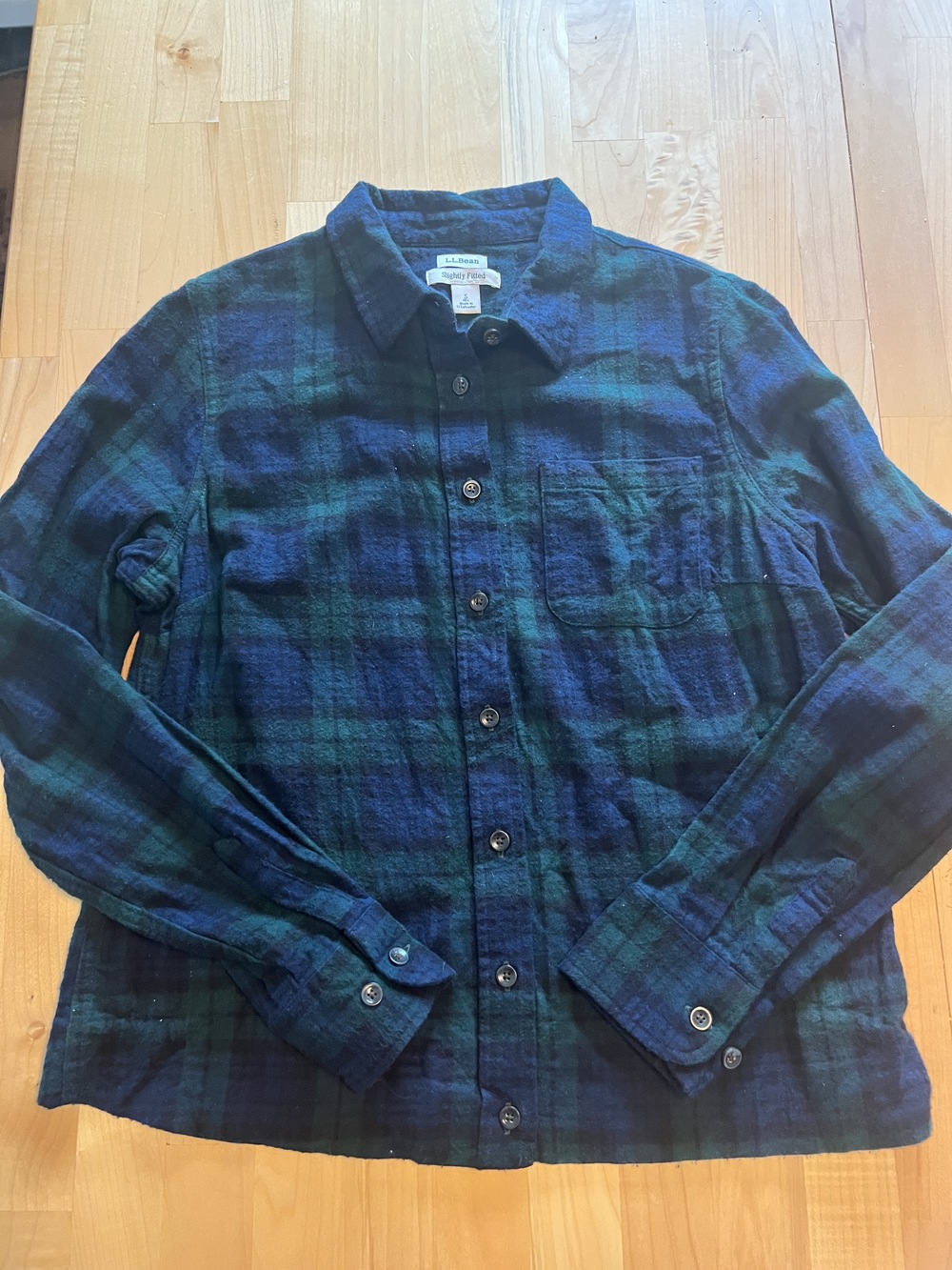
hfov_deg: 53.1
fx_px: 953
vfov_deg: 67.3
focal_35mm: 26
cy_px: 635
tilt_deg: -75.8
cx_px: 476
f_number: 1.5
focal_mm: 5.7
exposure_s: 1/60
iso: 500
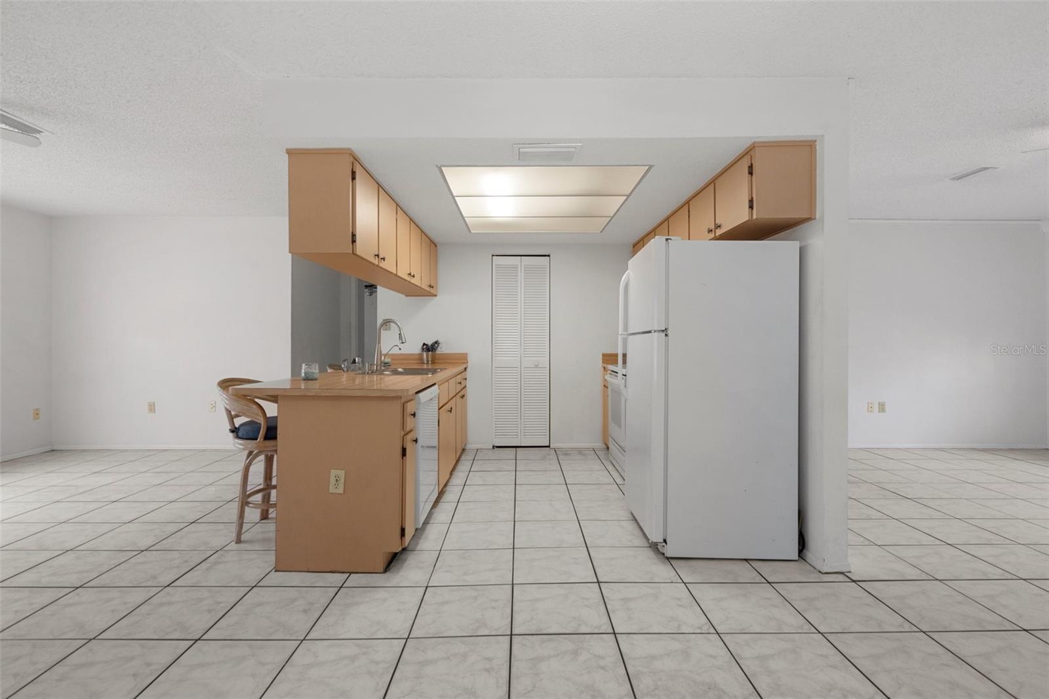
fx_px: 466
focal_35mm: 16
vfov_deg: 73.7
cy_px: 350
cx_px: 524
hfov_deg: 96.7
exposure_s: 1/6
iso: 400
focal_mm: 16
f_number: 8
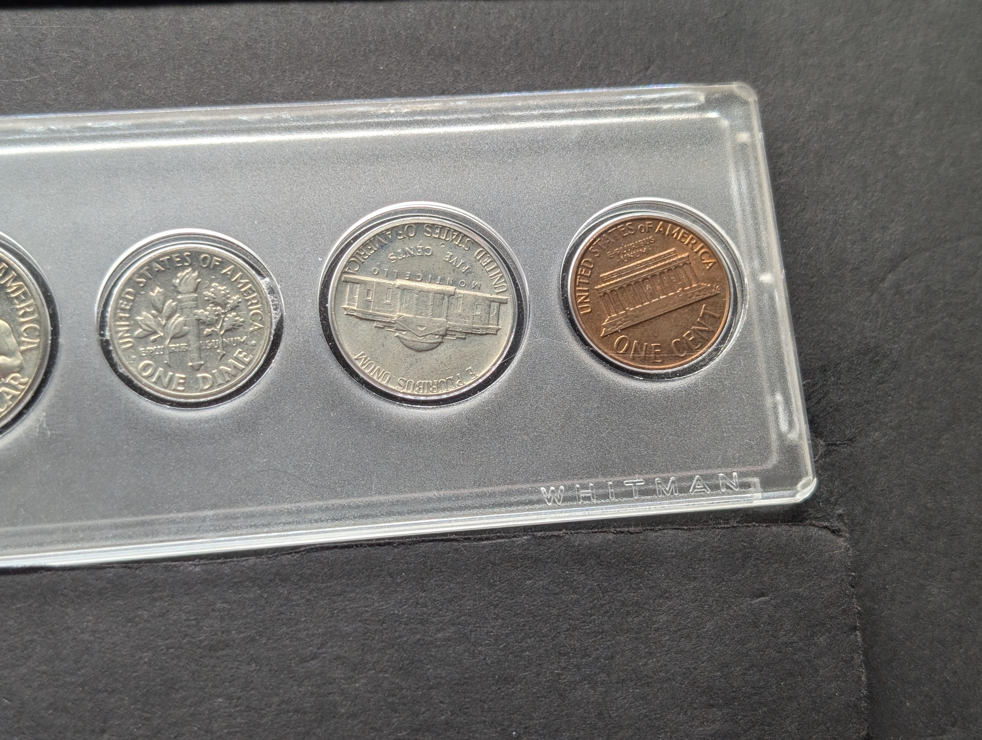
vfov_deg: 29.7
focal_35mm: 49
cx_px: 491
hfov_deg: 38.9
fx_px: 1392
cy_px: 370
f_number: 1.68
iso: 69
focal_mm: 6.9
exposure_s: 1/84.5
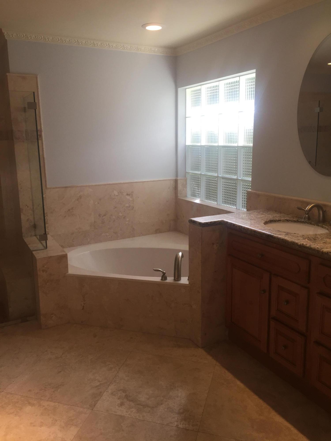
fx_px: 370
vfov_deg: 61.7
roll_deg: +1.0
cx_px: 166
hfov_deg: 48.2
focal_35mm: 29
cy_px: 220
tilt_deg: -10.4
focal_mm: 4.15
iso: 50
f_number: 2.2
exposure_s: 1/120
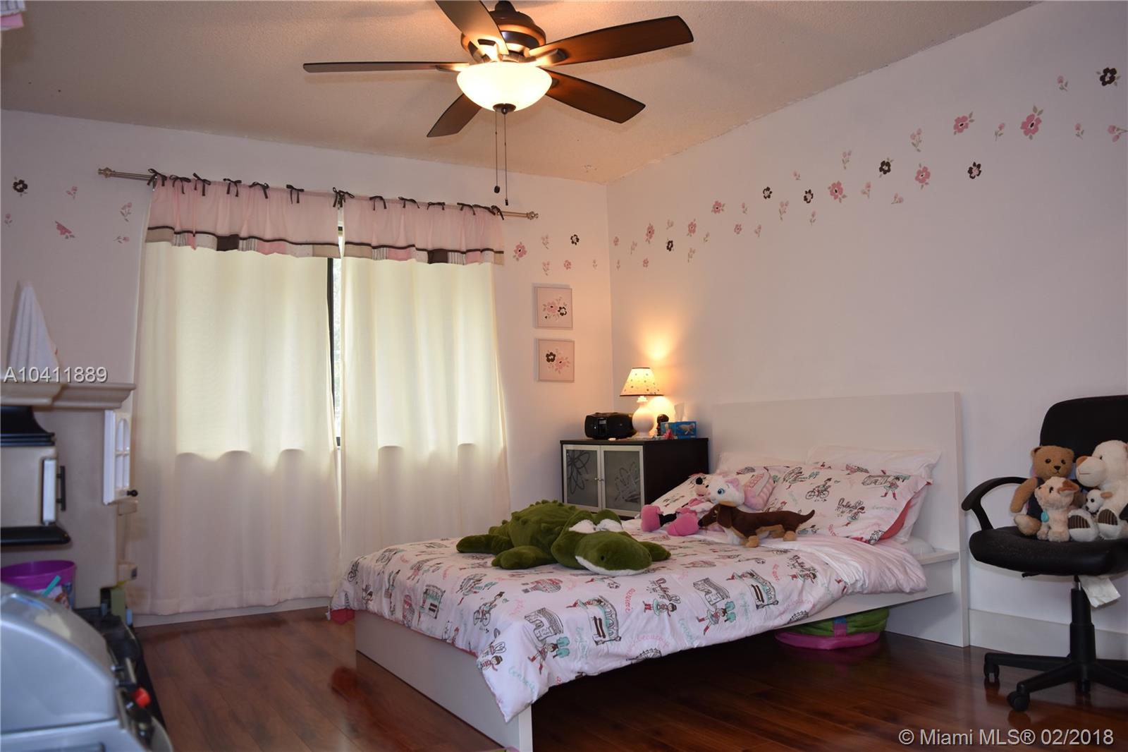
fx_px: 846
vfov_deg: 47.9
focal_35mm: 27
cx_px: 564
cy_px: 376
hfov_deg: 67.4
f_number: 4
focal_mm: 18
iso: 400
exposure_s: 1/60
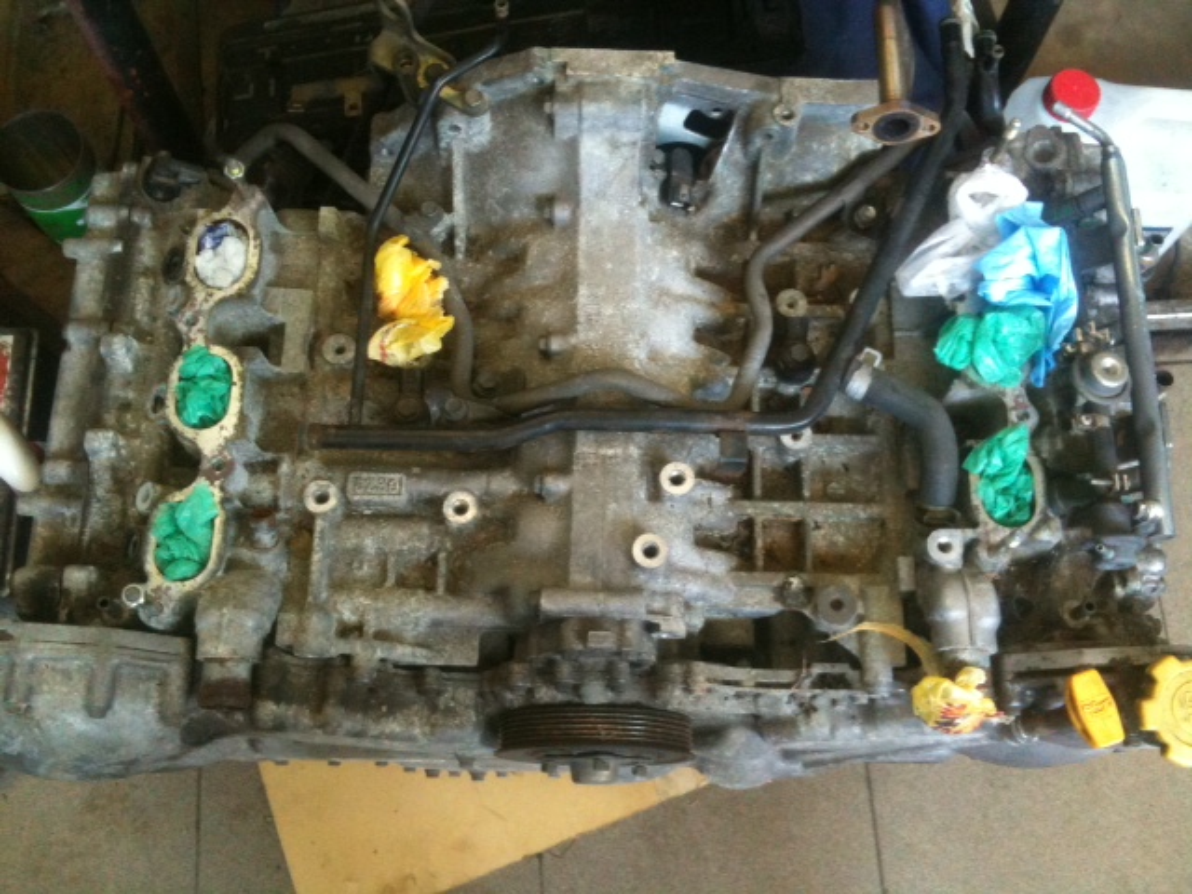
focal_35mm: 35
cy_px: 447
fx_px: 1205
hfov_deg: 52.6
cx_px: 596
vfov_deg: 40.7
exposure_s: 1/15
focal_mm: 3.85
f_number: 2.8
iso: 250
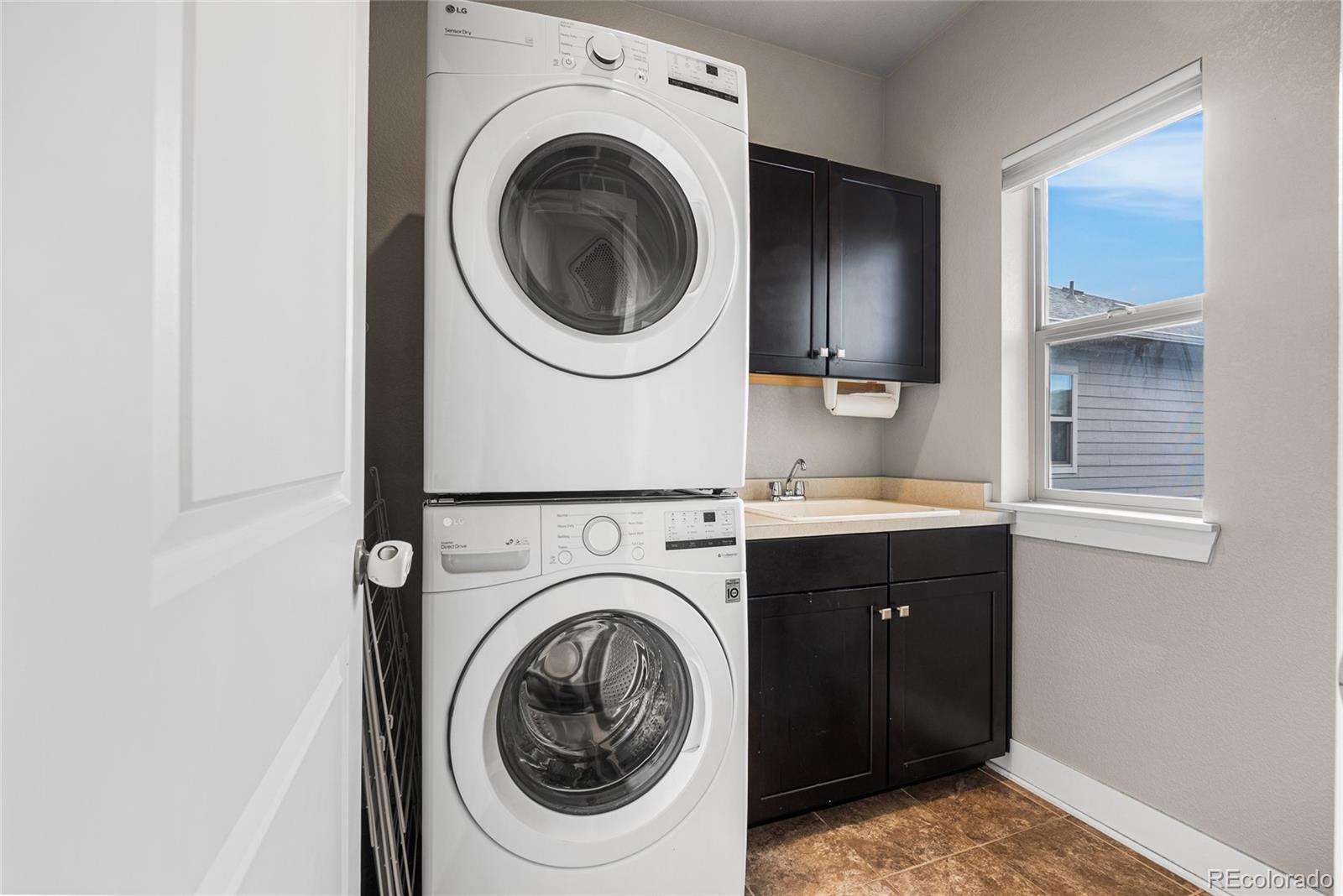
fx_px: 616
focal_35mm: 16
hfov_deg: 95.0
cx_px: 672
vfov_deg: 72.1
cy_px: 448
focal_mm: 16.5
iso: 200
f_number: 8
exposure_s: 1/2
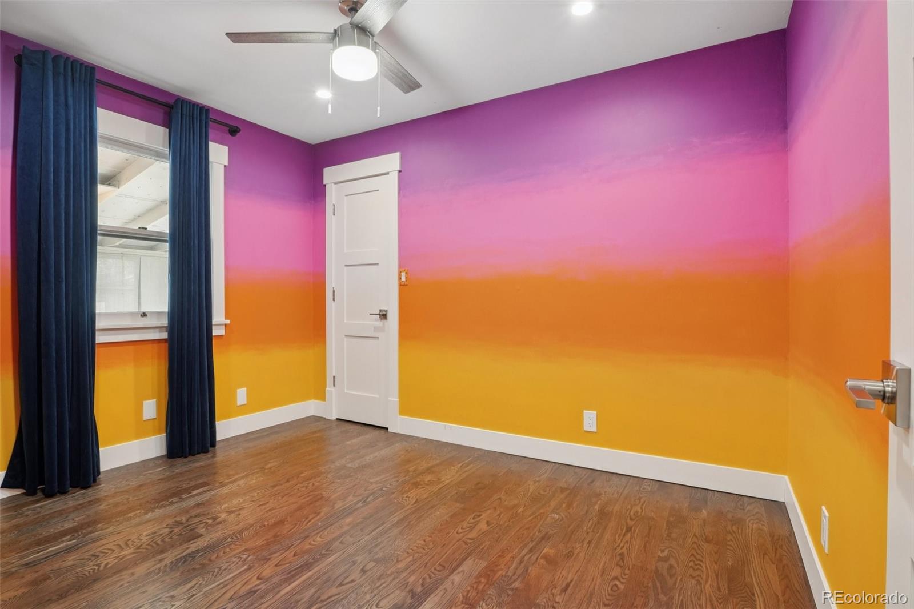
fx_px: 419
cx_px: 457
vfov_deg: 72.0
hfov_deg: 95.0
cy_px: 304
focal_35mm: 16
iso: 800
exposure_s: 1/20
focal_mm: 11
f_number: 8
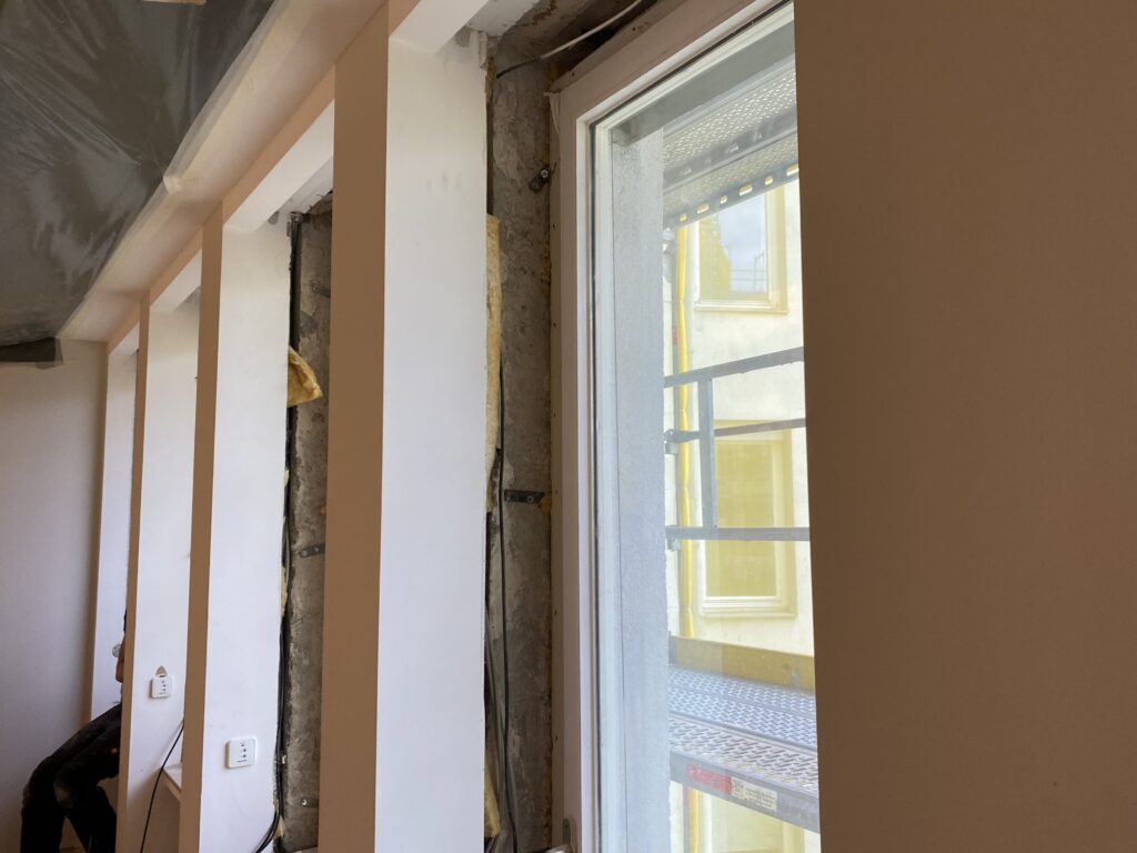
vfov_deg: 53.1
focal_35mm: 26
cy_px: 426
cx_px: 568
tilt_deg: +5.8
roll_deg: +0.7
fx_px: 854
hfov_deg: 67.3
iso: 100
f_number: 1.8
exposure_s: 1/100
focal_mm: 4.25
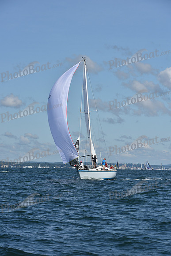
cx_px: 86
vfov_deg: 15.2
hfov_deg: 10.2
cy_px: 128
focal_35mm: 135
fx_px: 961
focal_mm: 135
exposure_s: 1/1250
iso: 250
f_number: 9
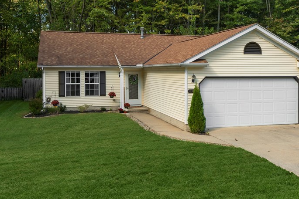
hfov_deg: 50.0
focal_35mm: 38
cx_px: 194
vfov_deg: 34.8
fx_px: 316
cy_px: 70
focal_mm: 24
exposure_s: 1/100
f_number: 9
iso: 200
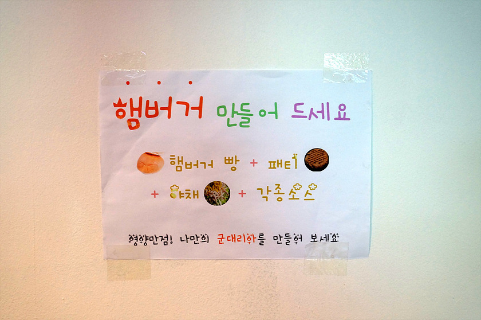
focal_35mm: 36
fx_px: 480
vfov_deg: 36.8
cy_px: 160
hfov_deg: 53.2
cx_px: 240
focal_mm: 24
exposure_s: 1/125
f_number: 3.2
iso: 800
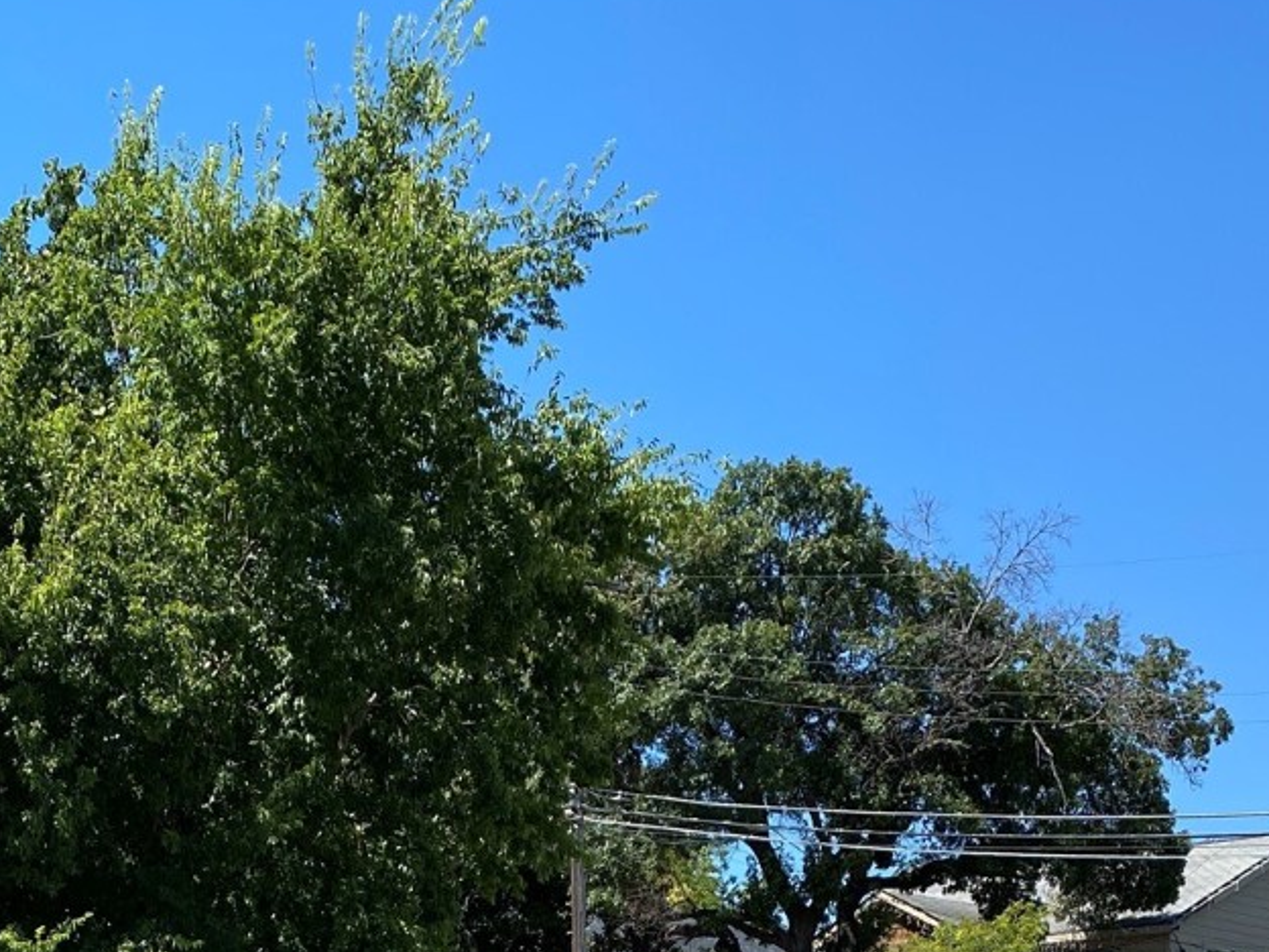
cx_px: 388
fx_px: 2346
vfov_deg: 19.3
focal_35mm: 64
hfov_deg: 30.0
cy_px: 1532
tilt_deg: -7.0
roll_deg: -2.6
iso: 32
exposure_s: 1/1866
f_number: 1.8
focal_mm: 4.25
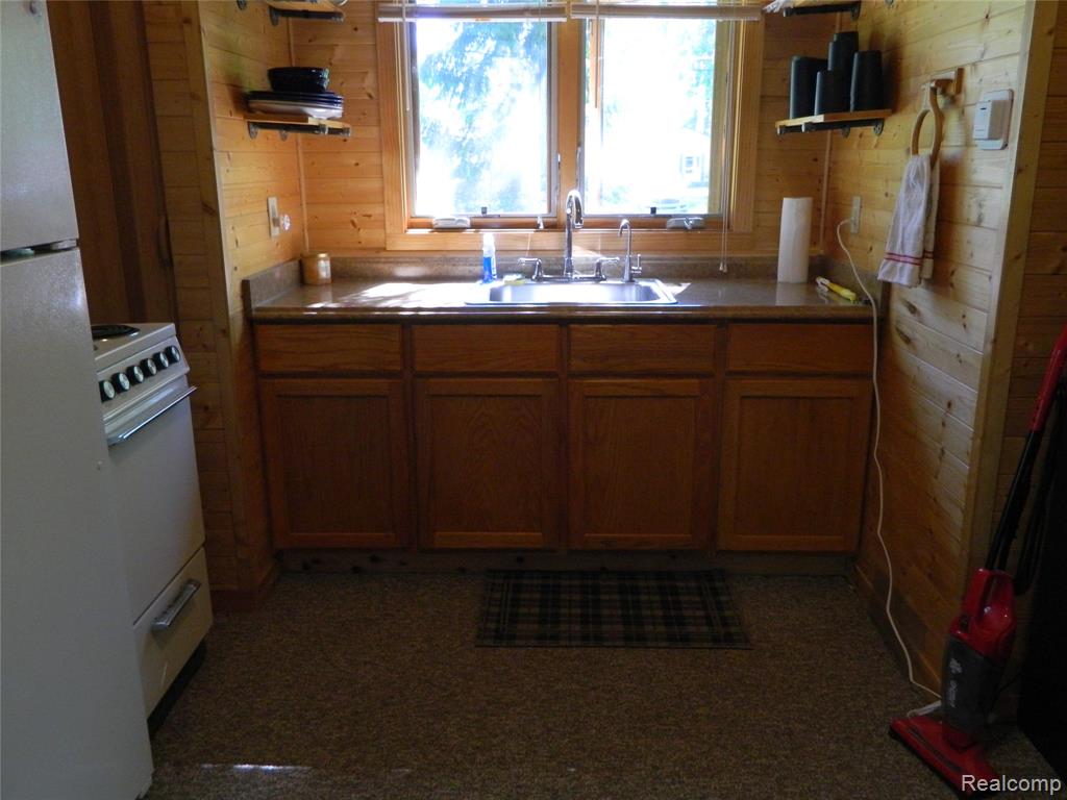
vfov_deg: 49.7
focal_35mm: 28
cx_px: 534
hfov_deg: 63.4
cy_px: 400
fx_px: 863
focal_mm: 5.1
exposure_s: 1/30
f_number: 3.2
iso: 360
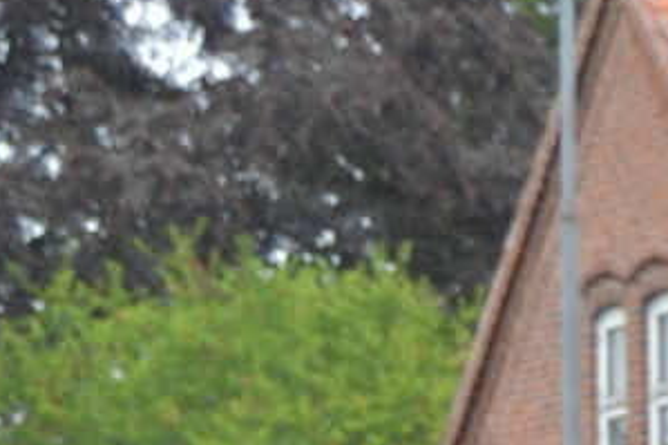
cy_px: 1362
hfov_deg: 6.4
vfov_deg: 4.5
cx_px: 2082
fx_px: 5359
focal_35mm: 289
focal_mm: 30
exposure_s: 1/125
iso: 100
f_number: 5.6
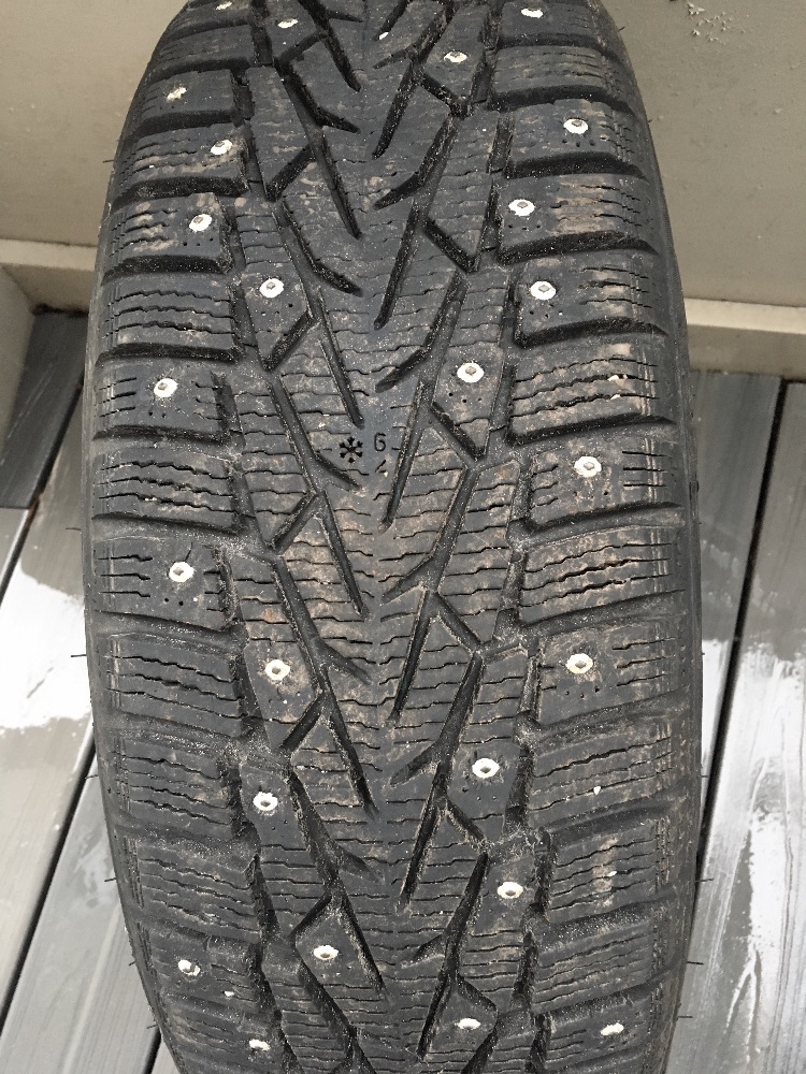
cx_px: 403
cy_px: 537
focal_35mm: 29
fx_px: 900
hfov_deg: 48.2
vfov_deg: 61.7
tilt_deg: -75.1
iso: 160
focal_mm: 4.15
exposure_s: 1/30
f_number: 2.2
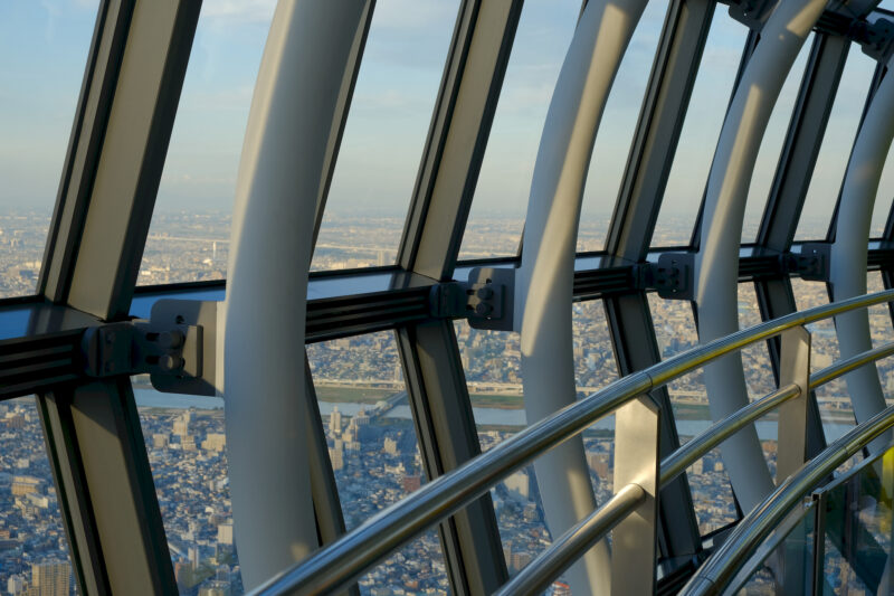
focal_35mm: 56
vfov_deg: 24.2
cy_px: 298
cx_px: 447
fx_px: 1390
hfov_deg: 35.6
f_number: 8
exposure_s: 1/125
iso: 200
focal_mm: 37.4
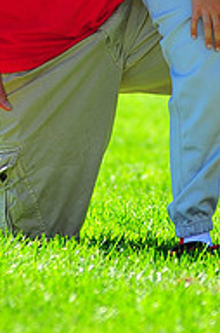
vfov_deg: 3.8
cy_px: -102
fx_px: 5023
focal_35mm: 545
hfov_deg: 2.5
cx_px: 123
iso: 200
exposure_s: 1/640
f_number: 4.5
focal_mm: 180
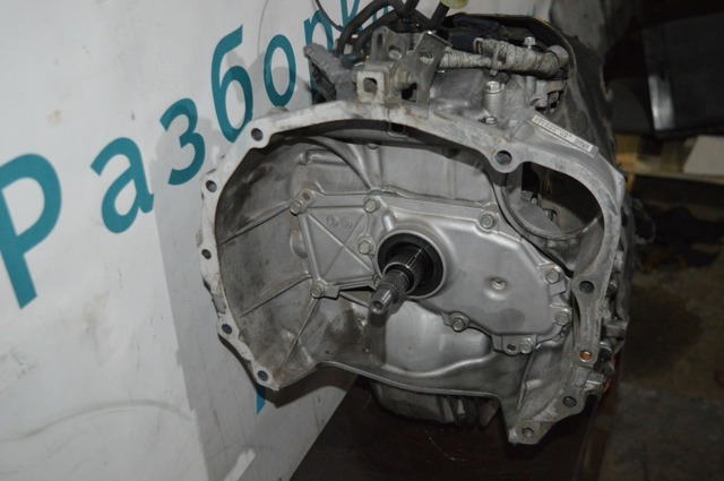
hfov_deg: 48.0
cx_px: 362
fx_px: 813
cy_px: 240
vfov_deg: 32.9
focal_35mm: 40
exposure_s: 1/30
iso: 2800
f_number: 4
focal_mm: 27
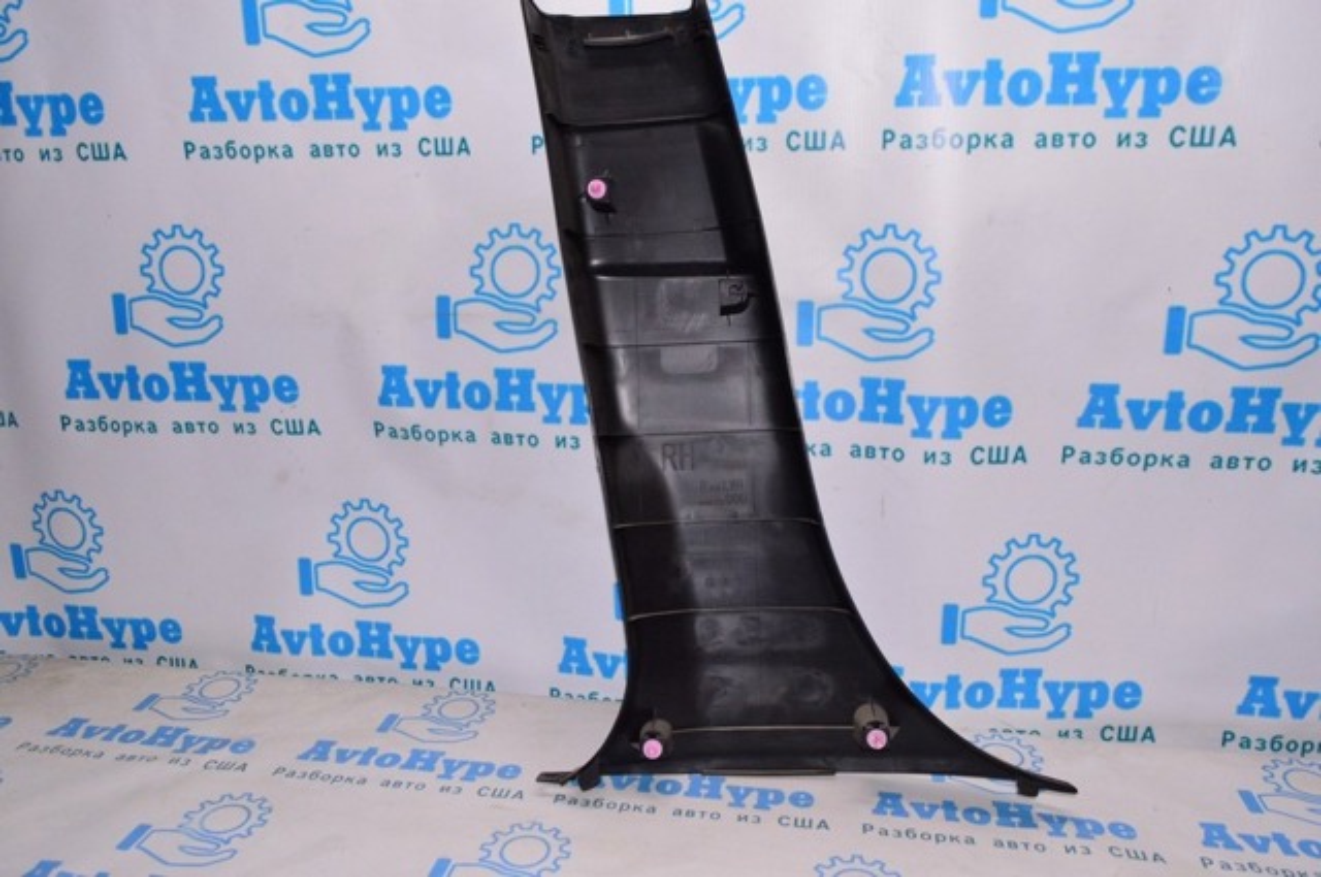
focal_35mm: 27
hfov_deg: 67.4
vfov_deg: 47.8
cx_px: 660
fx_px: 989
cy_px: 438
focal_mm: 18
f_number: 8
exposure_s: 1/200
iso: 1600
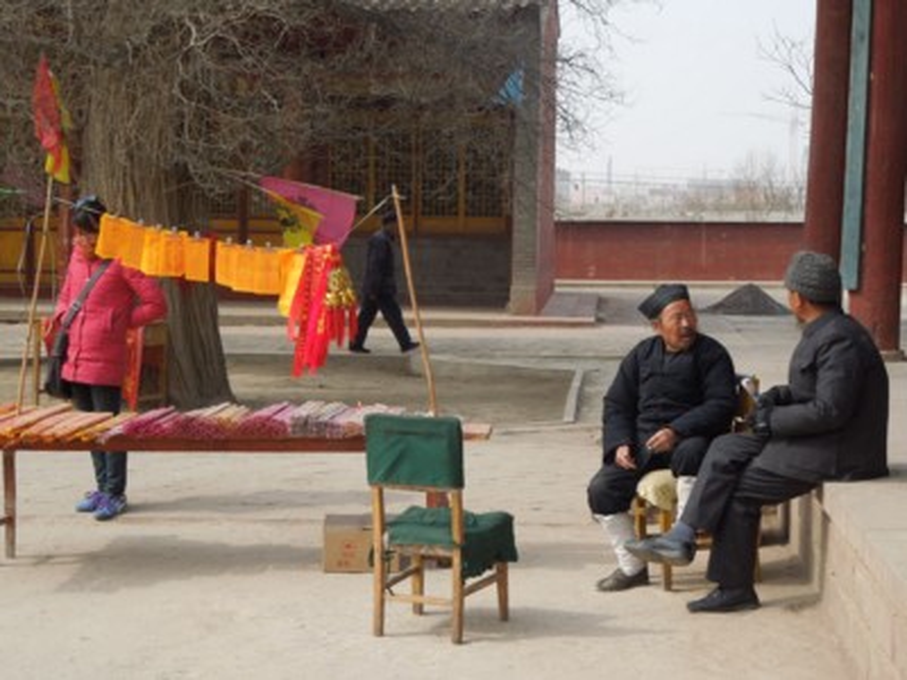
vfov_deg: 18.9
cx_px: 454
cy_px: 340
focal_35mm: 78
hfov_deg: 25.0
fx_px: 2044
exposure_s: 1/320
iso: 100
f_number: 4.5
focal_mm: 14.1
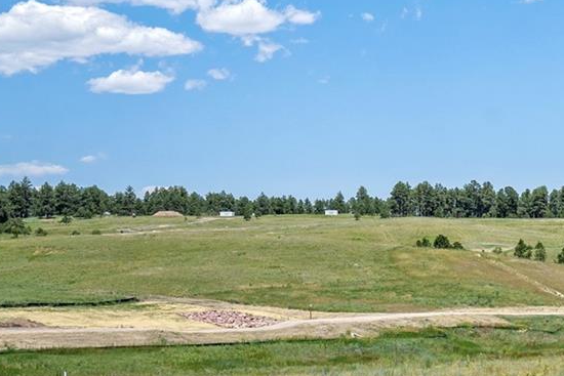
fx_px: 1614
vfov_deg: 13.2
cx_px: 783
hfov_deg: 18.1
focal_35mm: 103
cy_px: 295
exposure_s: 1/200
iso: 100
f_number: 7.1
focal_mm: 35
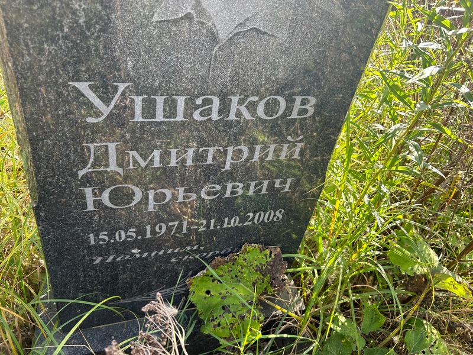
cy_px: 178
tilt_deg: -36.6
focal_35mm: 26
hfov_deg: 67.3
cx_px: 236
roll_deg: -11.7
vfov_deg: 53.1
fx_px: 355
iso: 50
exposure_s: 1/208
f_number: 1.5
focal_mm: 5.7
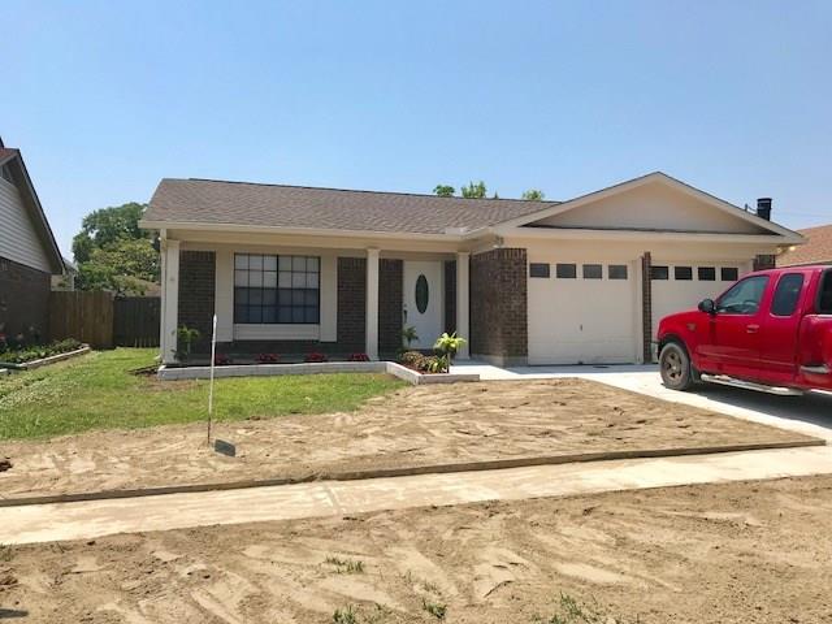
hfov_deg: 63.4
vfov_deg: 49.7
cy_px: 312
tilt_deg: +1.4
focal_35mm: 28
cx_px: 416
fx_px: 673
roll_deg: +0.2
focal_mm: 3.99
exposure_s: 1/3425
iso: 20
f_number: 1.8
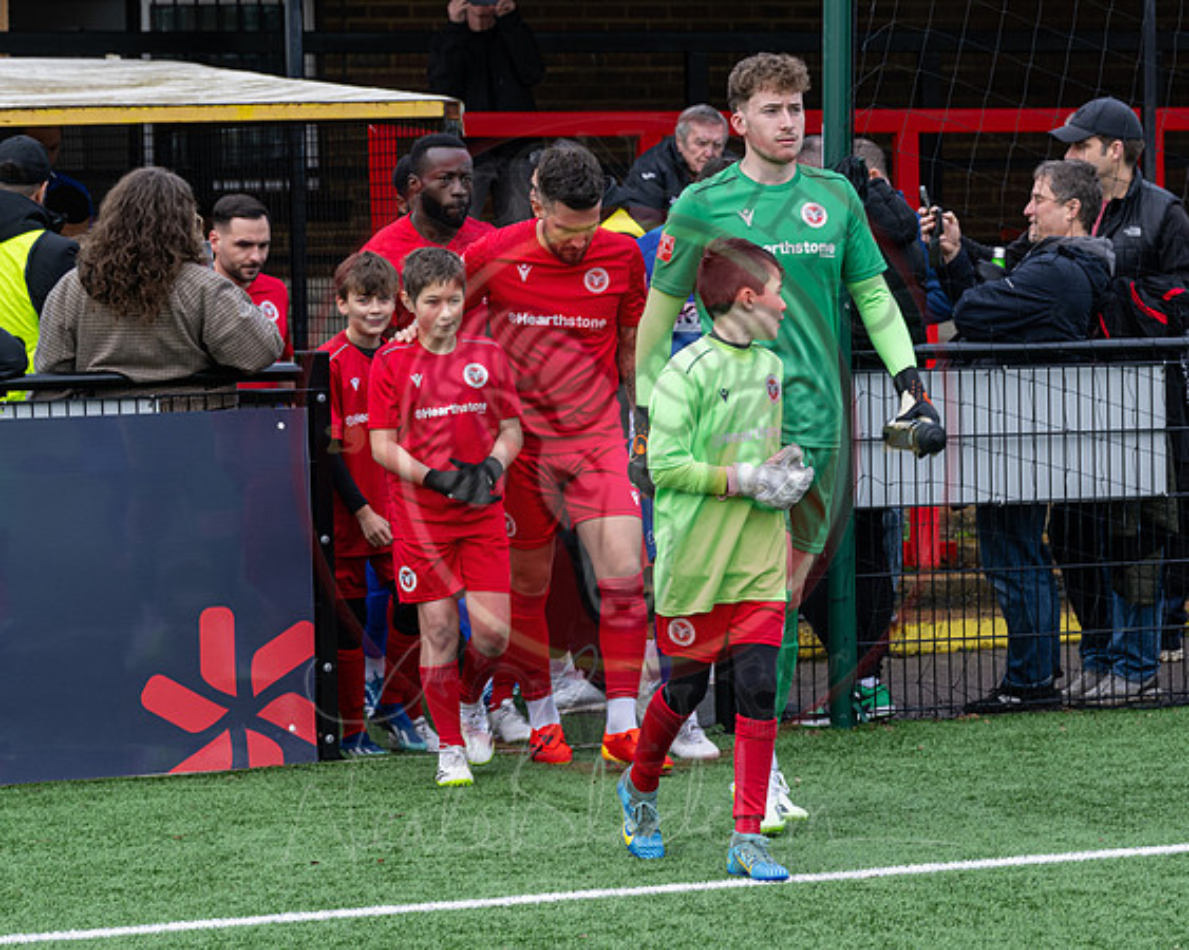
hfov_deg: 12.4
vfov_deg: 9.9
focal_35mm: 156
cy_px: 492
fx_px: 5486
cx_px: 785
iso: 250
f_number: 5
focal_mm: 91
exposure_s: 1/250
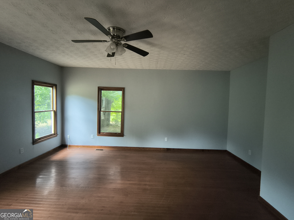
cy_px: 110
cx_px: 147
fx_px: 102
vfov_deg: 94.5
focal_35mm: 12
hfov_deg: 110.5
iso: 462
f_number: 2.2
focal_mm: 2.13
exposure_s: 1/60
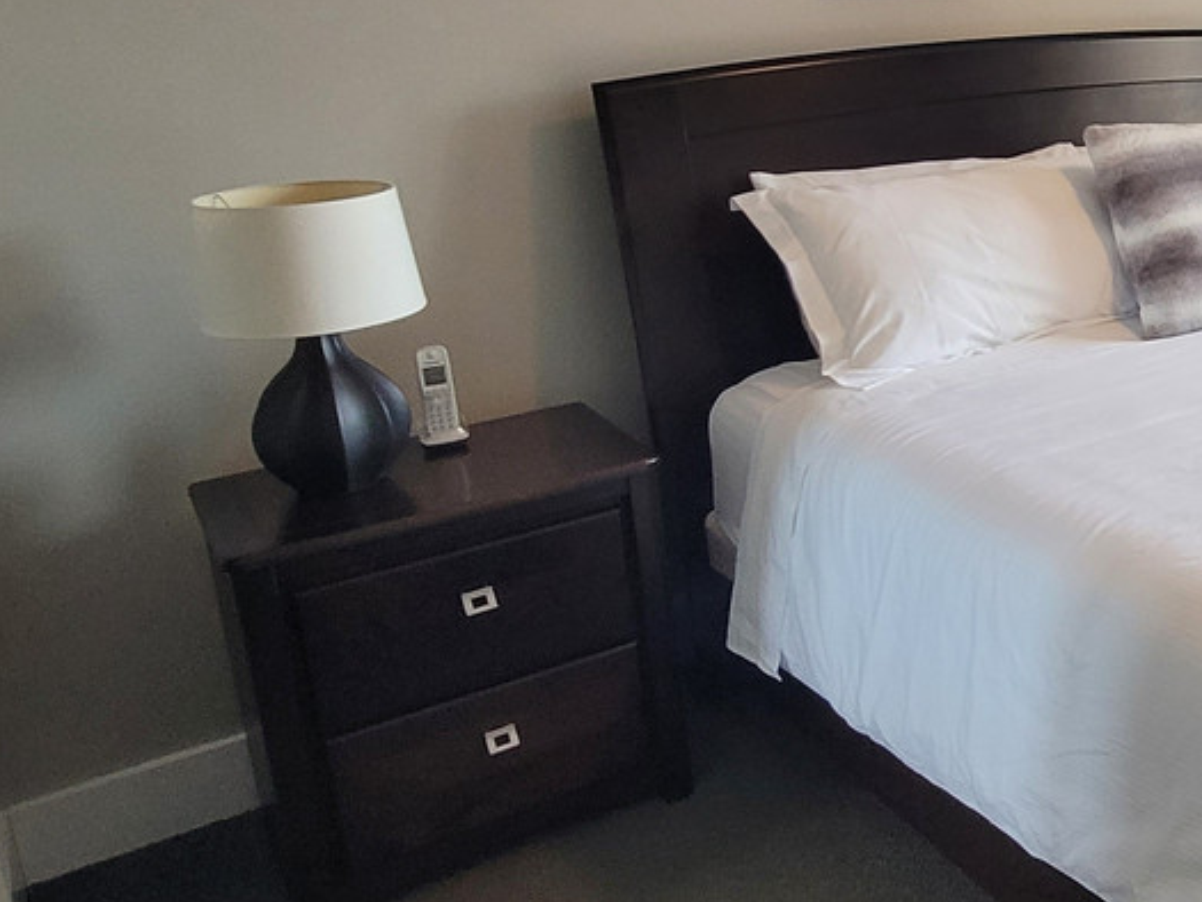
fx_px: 1320
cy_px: 300
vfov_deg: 37.3
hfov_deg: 40.8
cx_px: 1278
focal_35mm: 38
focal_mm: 1.74
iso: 200
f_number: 2.2
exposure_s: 1/60
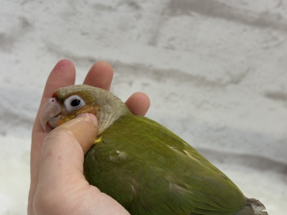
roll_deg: -13.0
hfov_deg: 36.8
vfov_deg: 28.0
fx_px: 431
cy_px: 108
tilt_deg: -14.3
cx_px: 144
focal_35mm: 52
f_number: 1.6
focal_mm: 5.96
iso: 80
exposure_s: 1/100
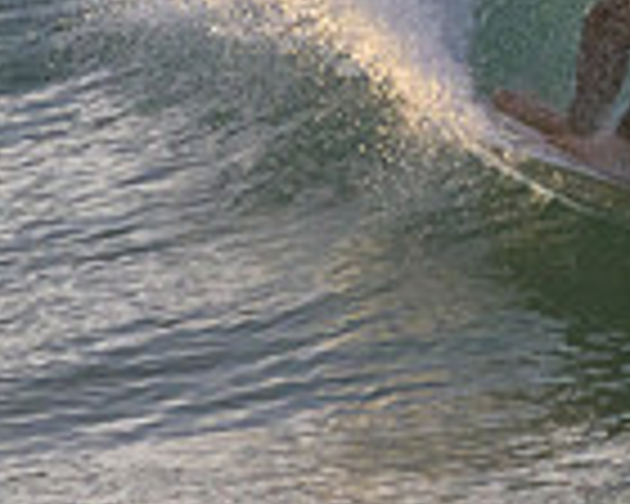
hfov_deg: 0.5
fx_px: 75832
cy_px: -59
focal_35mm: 4067
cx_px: 729
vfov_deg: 0.4
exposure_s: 1/1600
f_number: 11
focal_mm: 800
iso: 2000
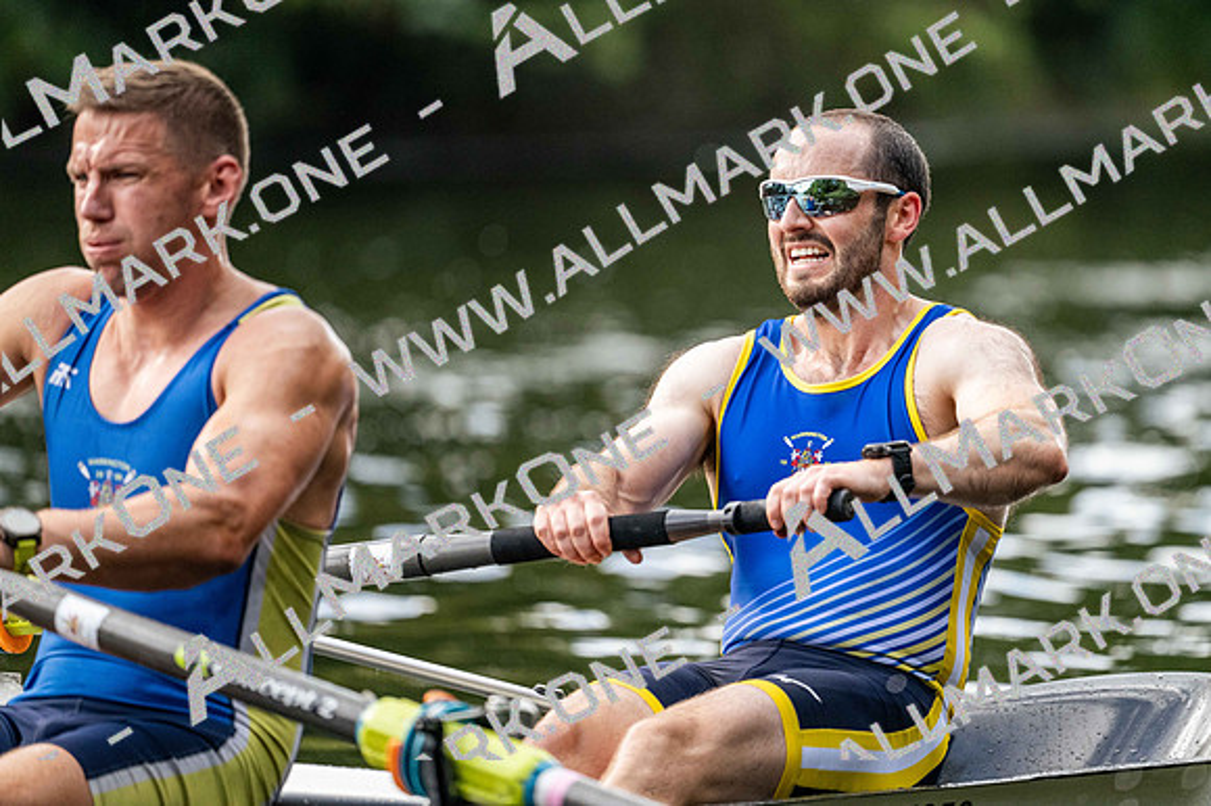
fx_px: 13450
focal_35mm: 400
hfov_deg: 5.2
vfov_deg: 3.4
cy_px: 403
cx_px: 606
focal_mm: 400
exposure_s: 1/2500
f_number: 4.5
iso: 2000
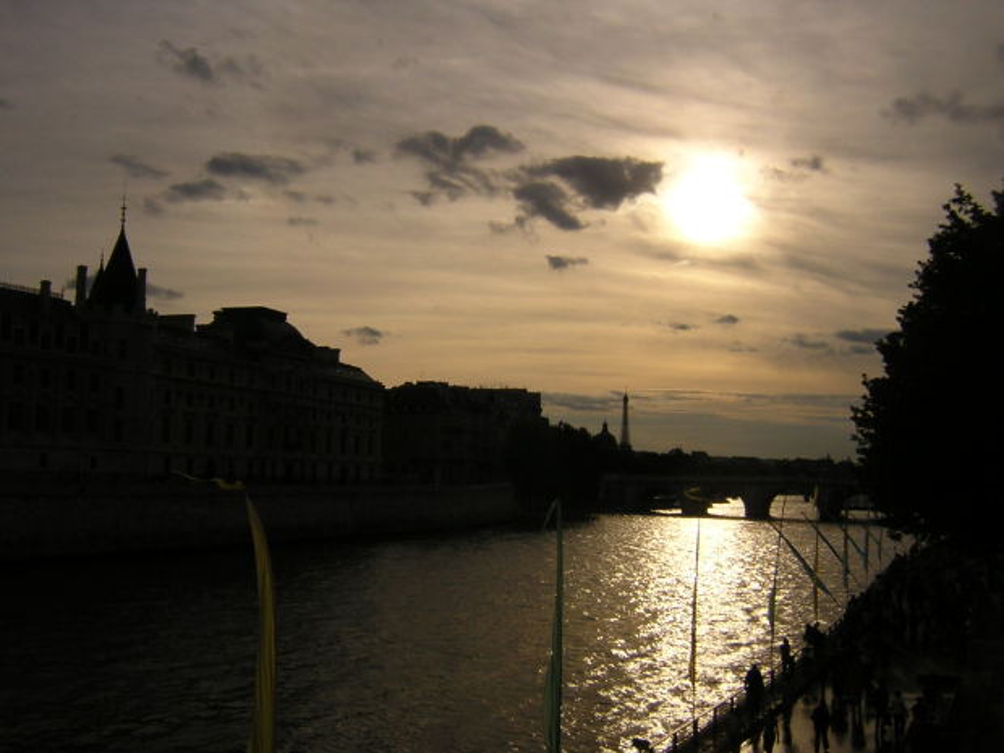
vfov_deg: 39.7
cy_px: 376
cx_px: 502
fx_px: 1044
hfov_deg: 51.4
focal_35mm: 36
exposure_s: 1/1730
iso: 100
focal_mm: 4.7
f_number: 5.2
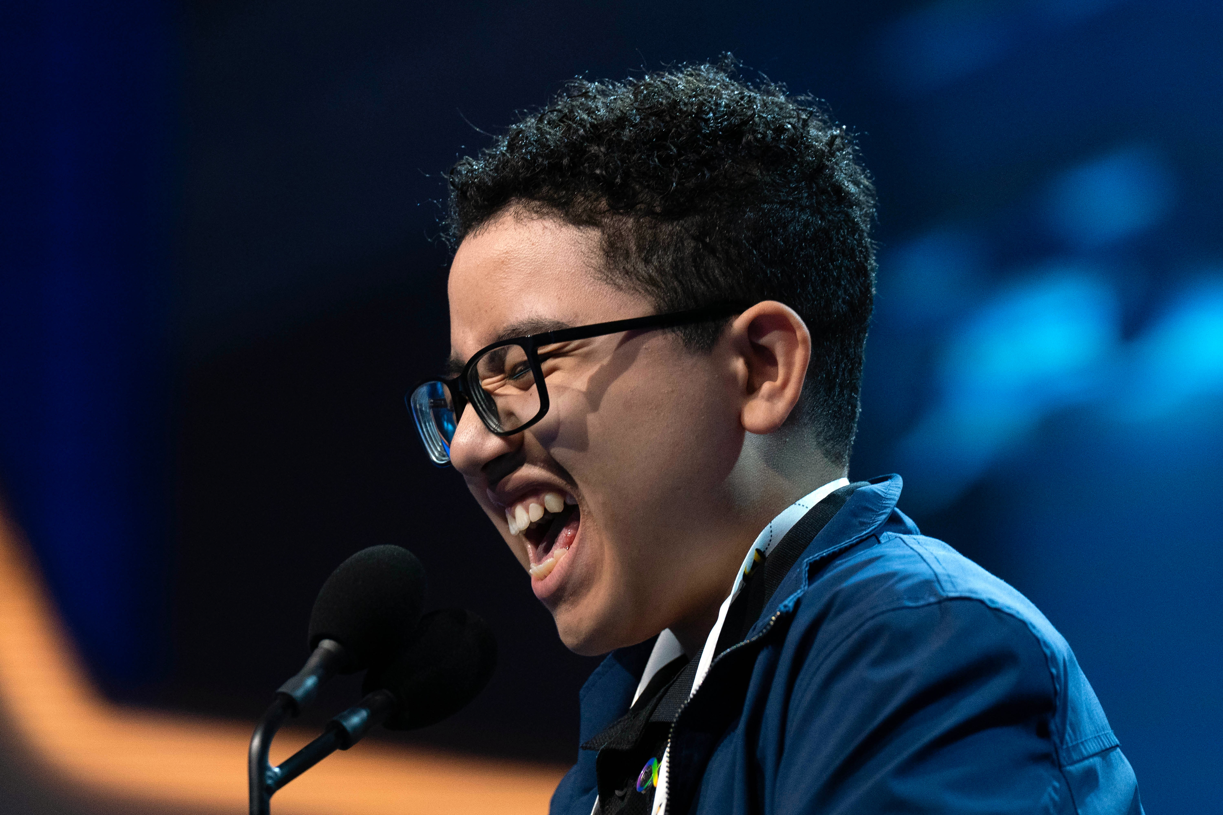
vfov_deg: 6.9
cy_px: 408
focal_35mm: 200
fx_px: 6794
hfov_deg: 10.3
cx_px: 612
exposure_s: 1/500
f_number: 4
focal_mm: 200
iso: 2000
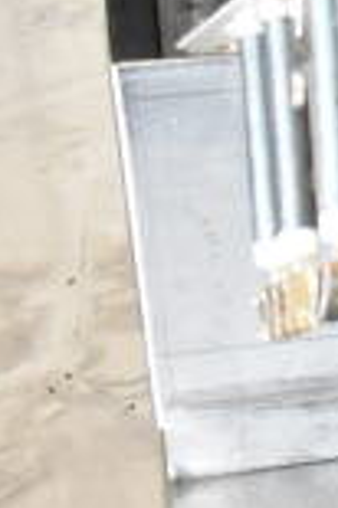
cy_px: 11
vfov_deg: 17.0
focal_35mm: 118
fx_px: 1665
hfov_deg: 9.6
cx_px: 942
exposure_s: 1/100
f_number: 5
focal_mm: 20
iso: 1600
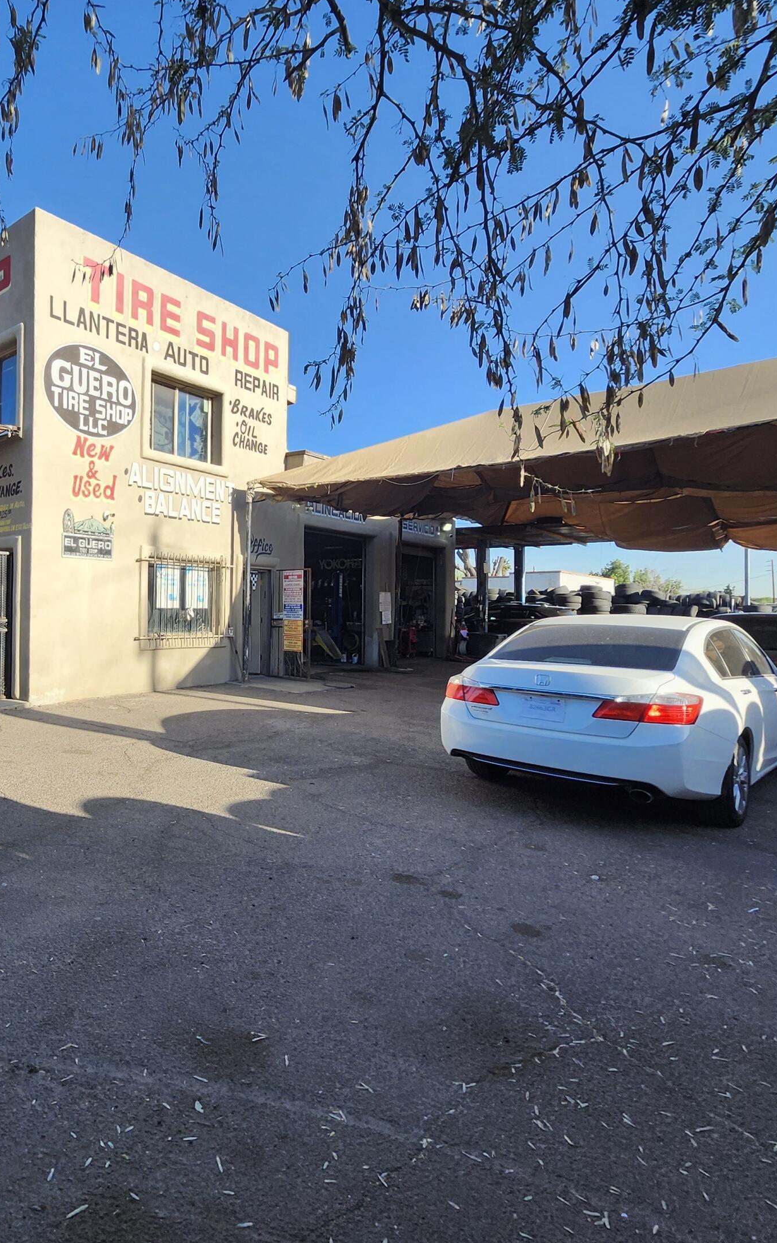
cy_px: 603
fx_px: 644
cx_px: 122
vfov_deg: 88.0
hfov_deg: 56.2
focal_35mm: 19
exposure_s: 1/799
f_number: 2.2
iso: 40
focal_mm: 1.74
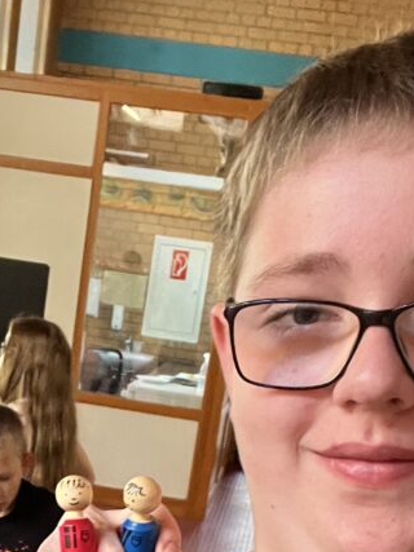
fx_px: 1149
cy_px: 648
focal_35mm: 72
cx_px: 89
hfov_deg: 20.2
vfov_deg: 24.7
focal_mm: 2.71
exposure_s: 1/25
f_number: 2.2
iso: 320
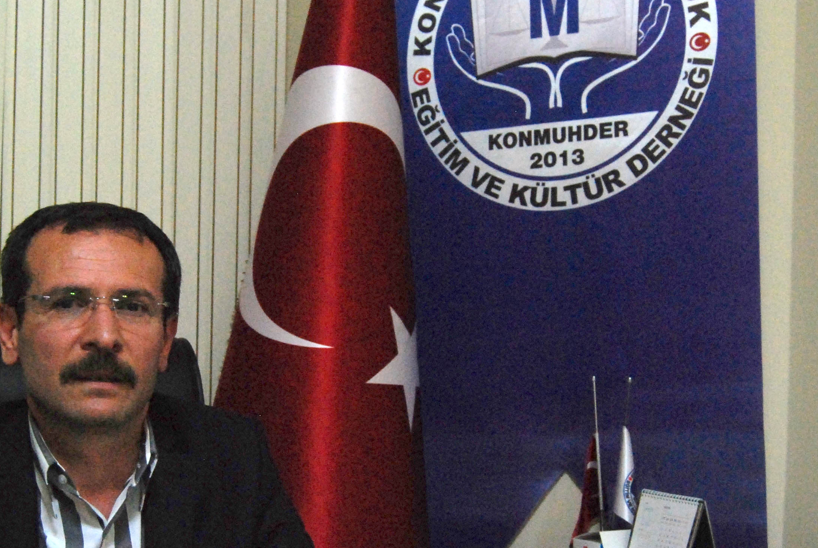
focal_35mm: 64
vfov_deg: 21.2
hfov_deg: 31.3
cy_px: 356
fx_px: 1456
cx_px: 342
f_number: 4
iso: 1000
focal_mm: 24
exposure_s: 1/50
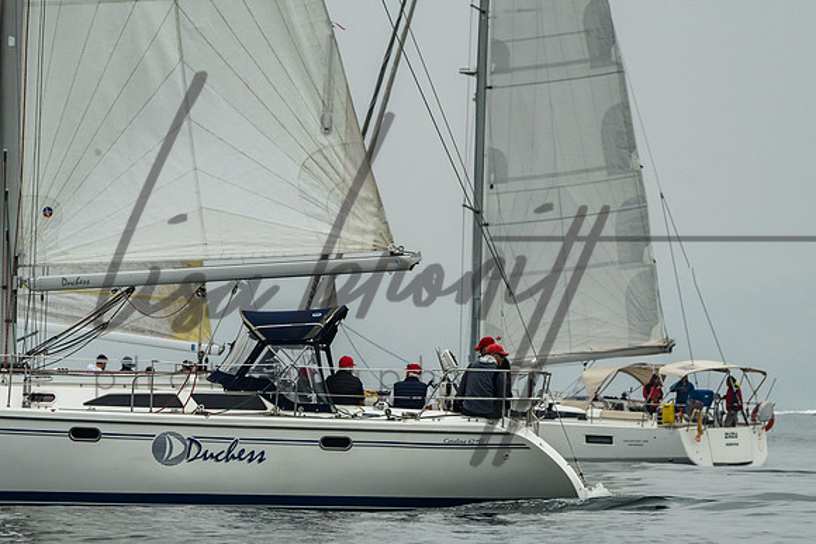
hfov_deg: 3.7
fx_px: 12476
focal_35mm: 550
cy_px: 346
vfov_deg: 2.5
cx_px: 478
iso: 640
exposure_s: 1/2500
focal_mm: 400
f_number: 10
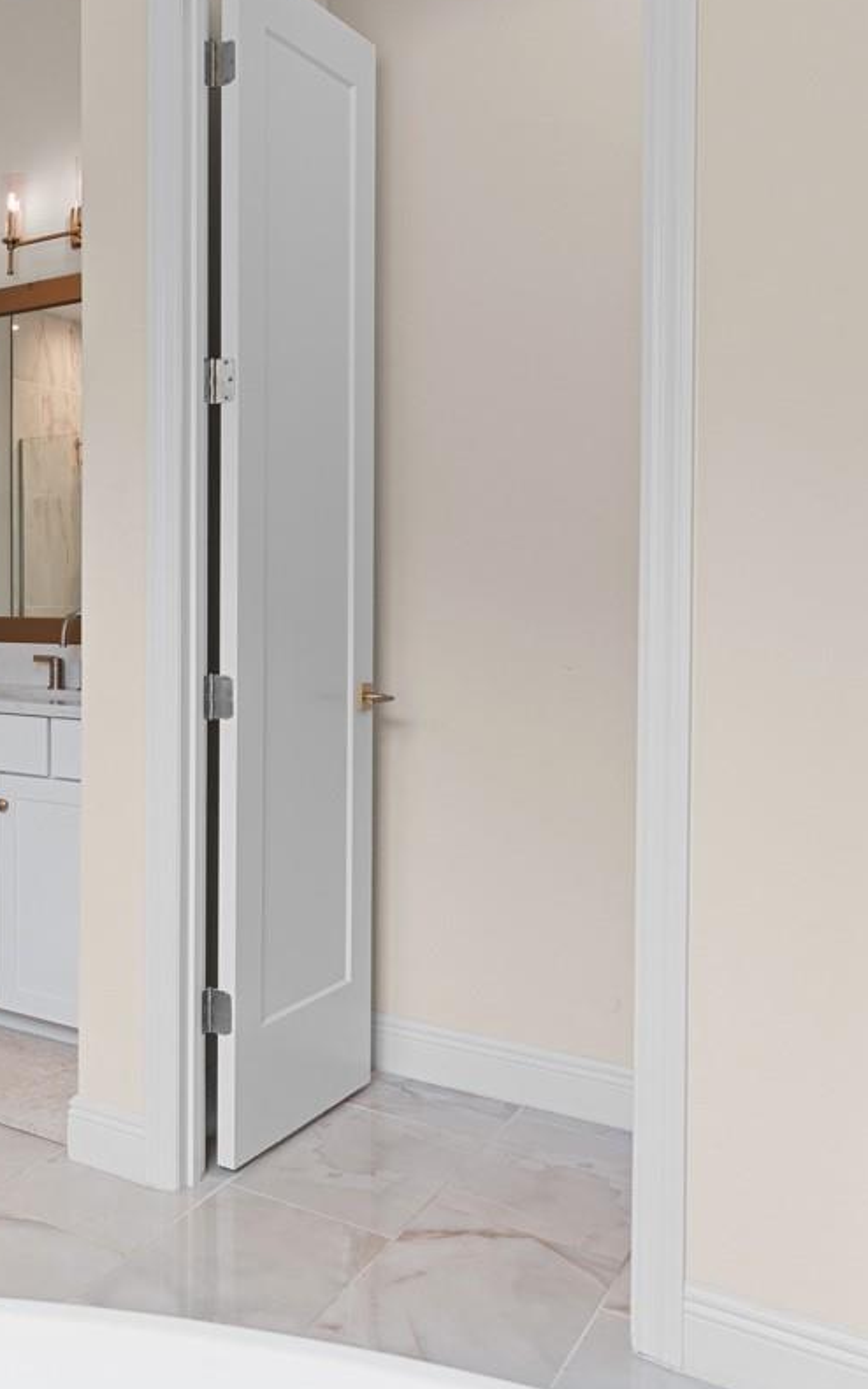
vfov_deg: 58.1
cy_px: 630
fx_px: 1250
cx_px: -360
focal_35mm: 33
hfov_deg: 28.4
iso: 200
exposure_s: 1/1.67
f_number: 8
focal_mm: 16
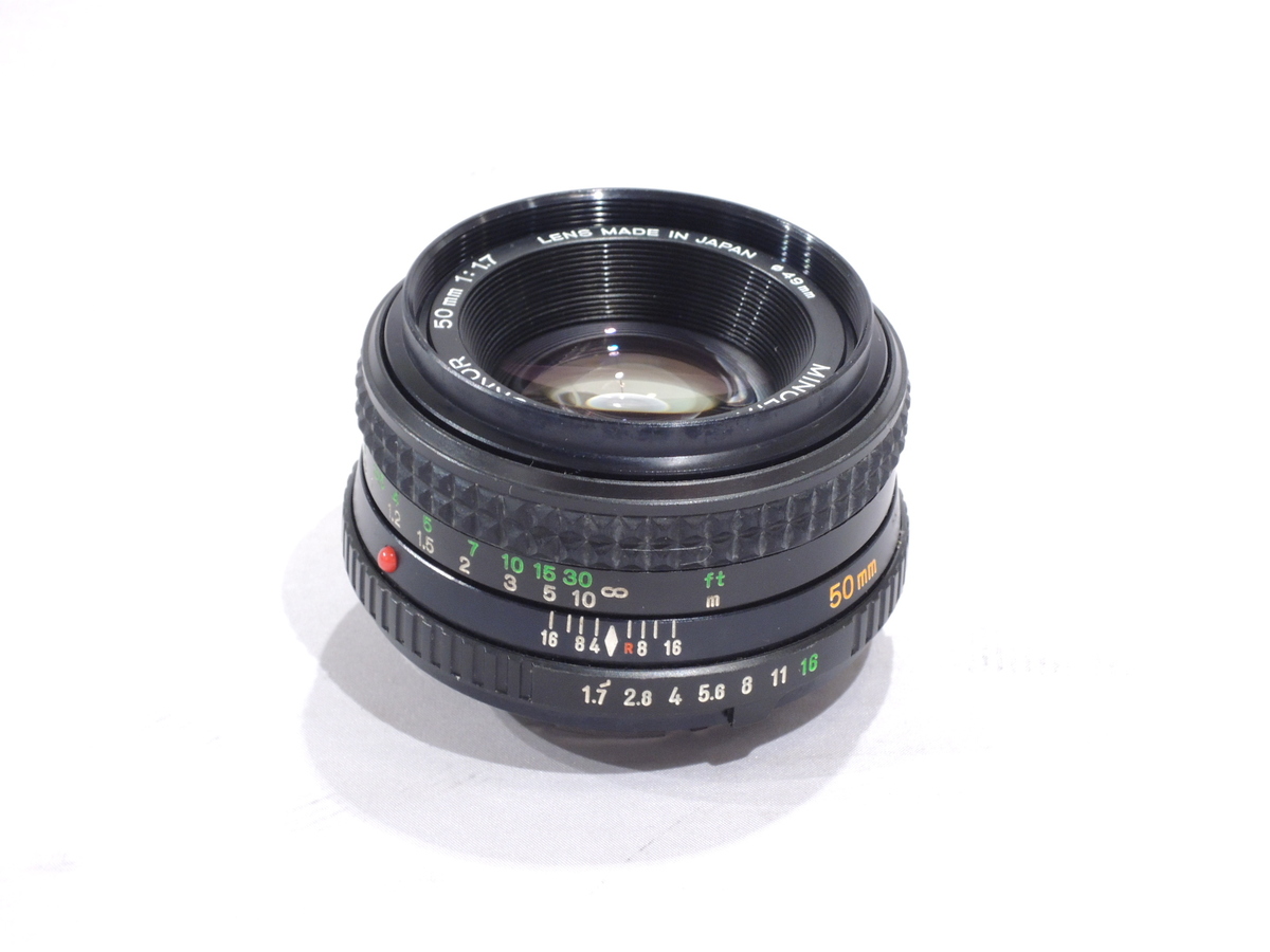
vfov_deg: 17.4
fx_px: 3119
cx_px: 635
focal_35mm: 85
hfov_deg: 23.0
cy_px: 476
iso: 400
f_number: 5
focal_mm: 15.2
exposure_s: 1/30
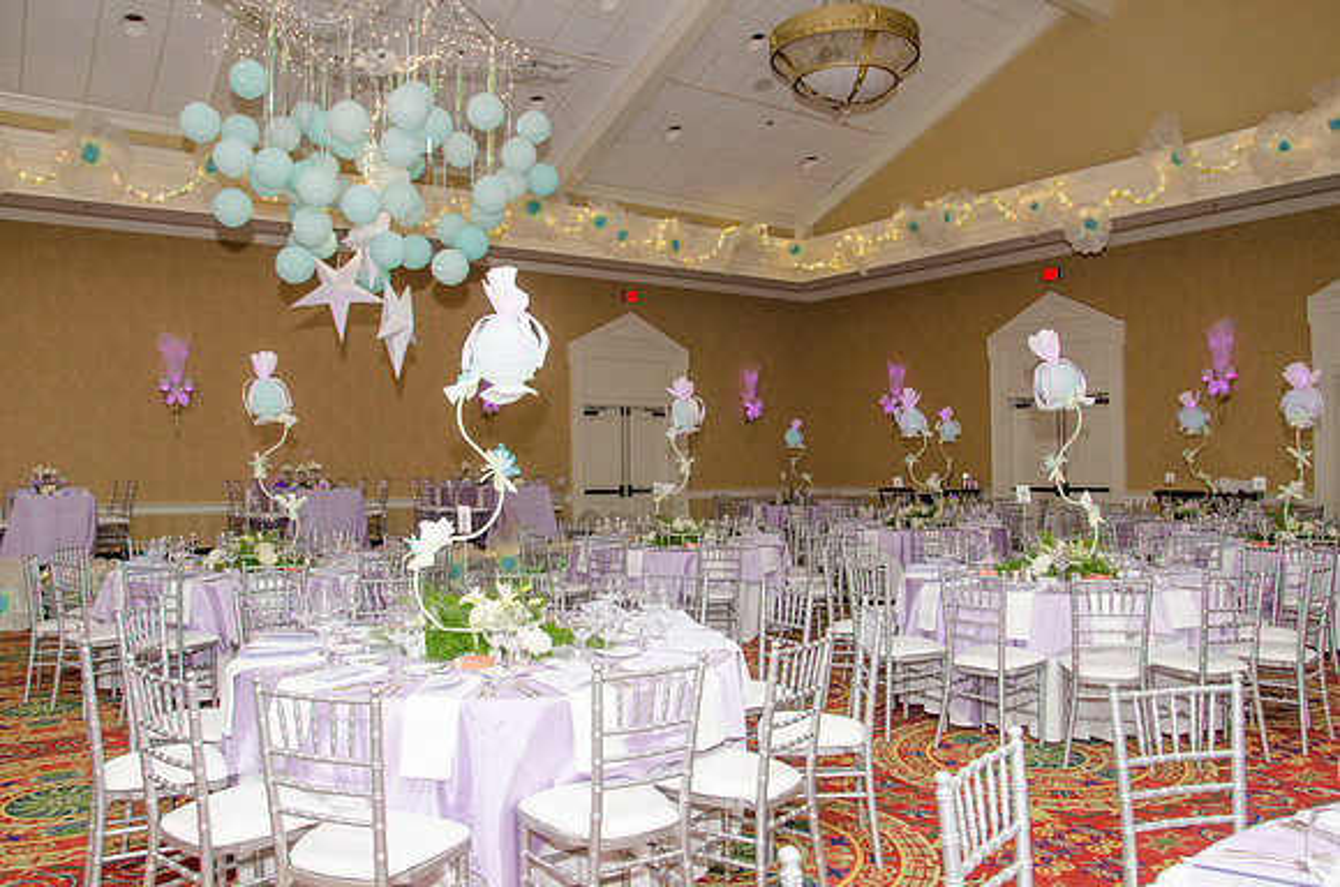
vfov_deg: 47.7
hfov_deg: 67.5
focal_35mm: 27
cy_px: 444
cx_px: 670
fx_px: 1003
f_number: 5.6
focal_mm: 18
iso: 400
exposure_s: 1/40
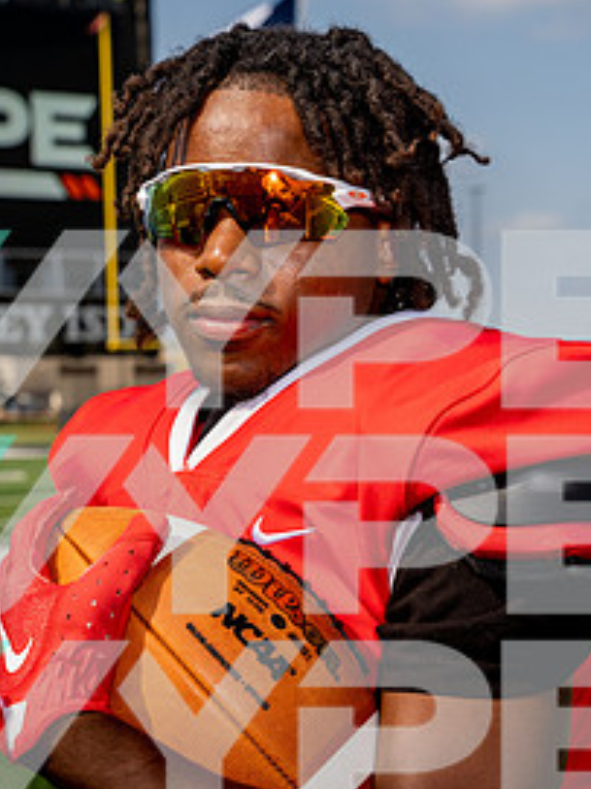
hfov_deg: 16.2
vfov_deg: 21.5
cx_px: 271
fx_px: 2073
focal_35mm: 91
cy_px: 527
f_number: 7.1
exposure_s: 1/250
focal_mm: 57
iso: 100
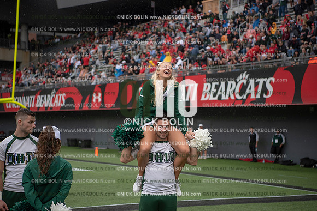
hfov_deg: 28.8
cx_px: 158
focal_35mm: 70
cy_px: 106
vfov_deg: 19.5
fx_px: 617
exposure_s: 1/1000
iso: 250
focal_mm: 70
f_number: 2.8
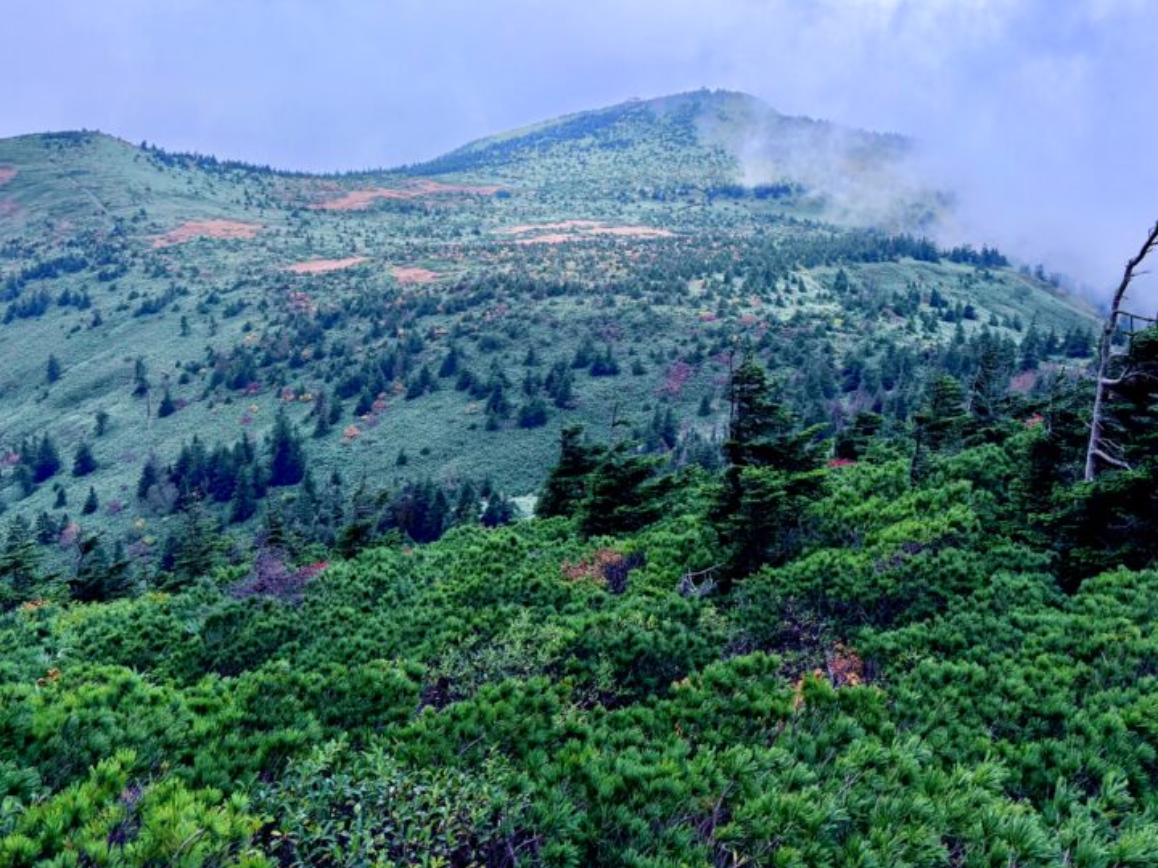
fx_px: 1238
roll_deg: +1.4
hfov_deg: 50.1
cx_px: 592
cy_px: 254
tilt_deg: -9.0
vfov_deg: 38.0
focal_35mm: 37
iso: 50
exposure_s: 1/2208
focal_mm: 5.96
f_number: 1.6
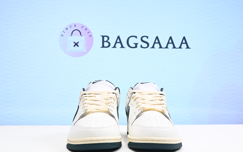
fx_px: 311
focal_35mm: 47
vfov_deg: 27.4
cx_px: 126
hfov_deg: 42.6
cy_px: 85
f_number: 16
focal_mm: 40
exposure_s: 1/2
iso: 100
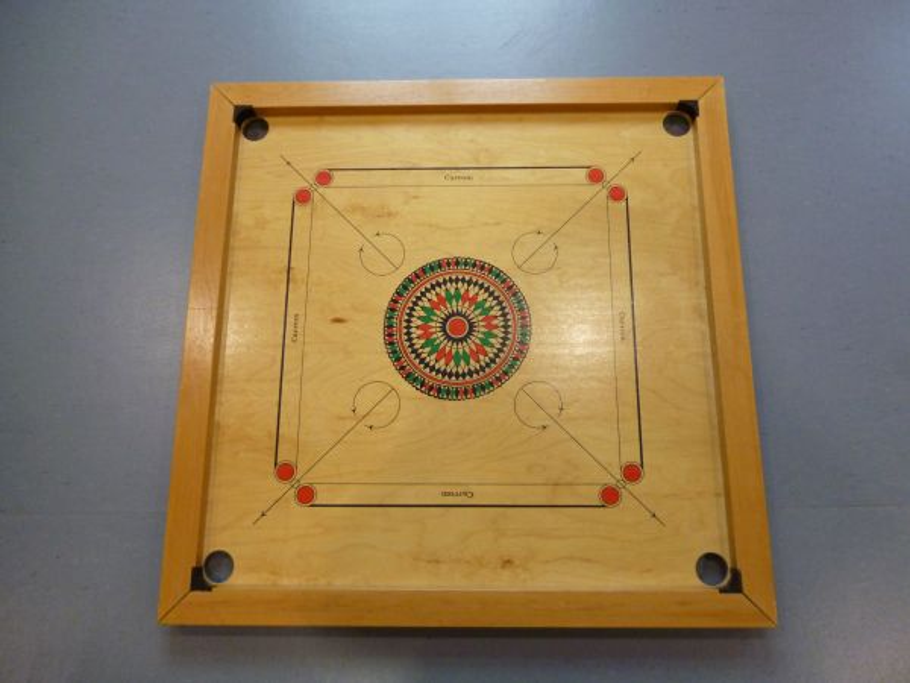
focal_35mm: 28
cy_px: 342
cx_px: 455
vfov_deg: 49.7
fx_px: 736
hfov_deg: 63.4
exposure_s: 1/50
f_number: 3.1
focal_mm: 5
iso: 400
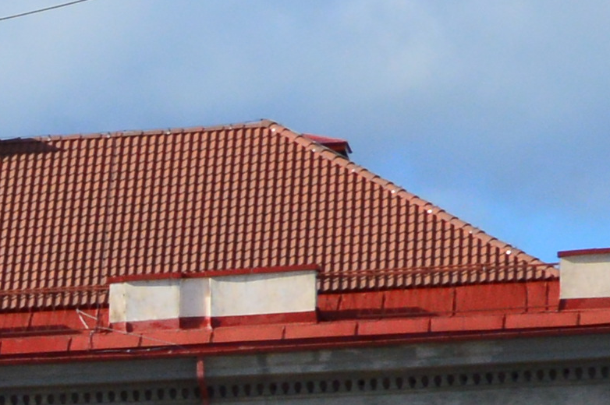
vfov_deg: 3.4
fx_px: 6837
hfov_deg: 4.8
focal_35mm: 404
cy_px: 827
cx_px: -1444
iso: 400
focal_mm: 35
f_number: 11
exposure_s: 1/400
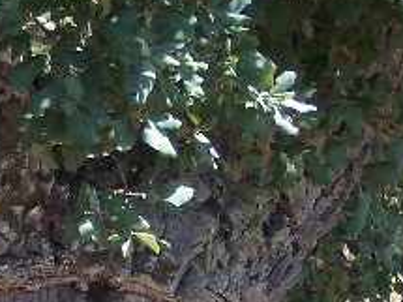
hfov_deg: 6.0
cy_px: 356
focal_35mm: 331
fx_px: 3851
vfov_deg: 4.5
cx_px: 2
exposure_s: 1/350
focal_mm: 18.7
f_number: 4.1
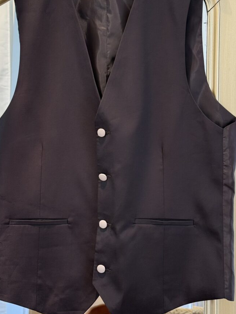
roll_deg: +0.1
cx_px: 109
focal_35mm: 71
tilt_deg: -4.1
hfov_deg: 20.7
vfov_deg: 27.3
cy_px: 126
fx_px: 645
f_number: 1.78
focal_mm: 6.76
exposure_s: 1/100
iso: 64
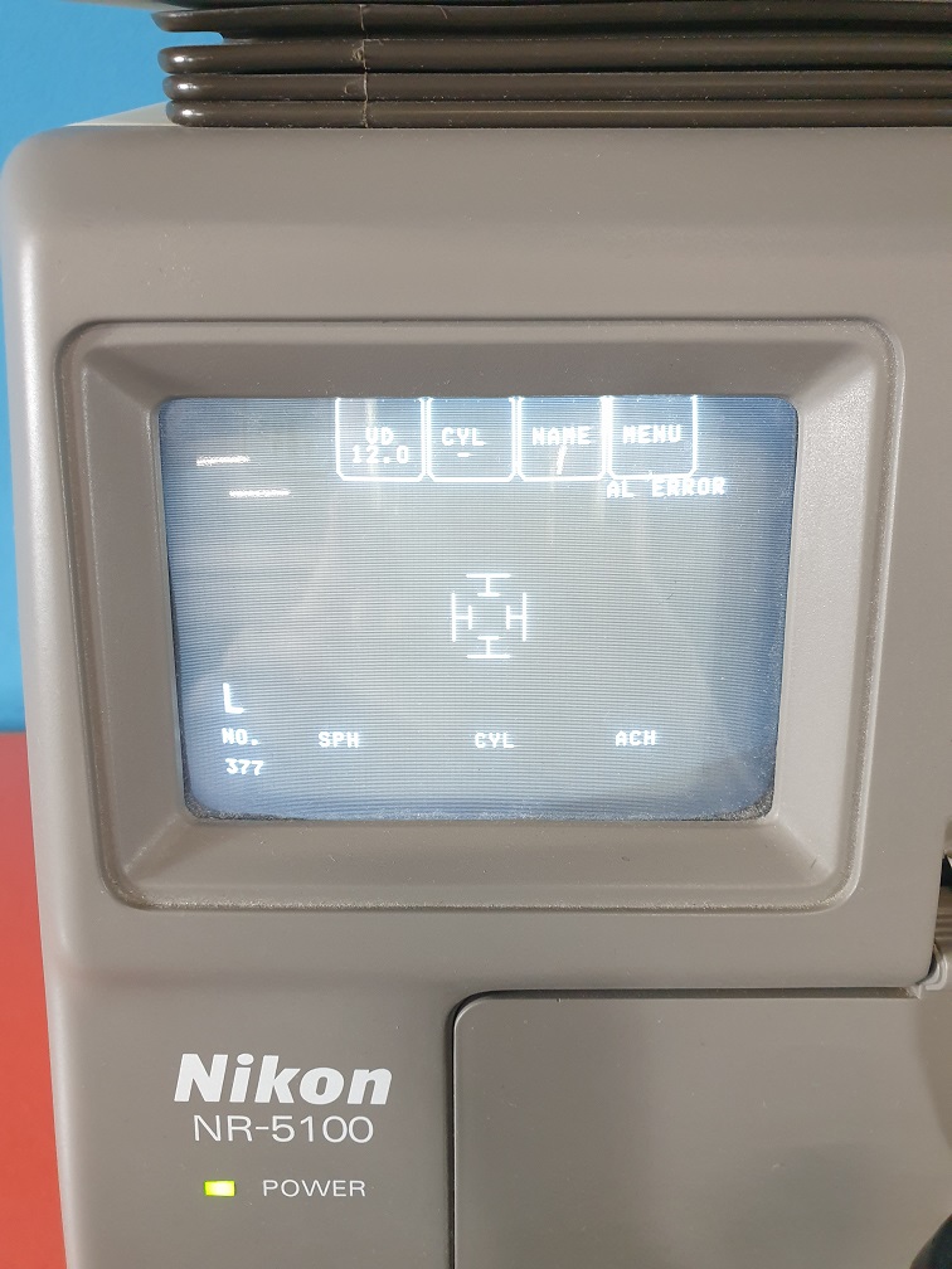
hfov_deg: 53.1
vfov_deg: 67.3
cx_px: 476
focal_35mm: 26
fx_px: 953
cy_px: 634
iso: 320
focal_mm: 4.3
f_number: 2.4
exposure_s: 1/33
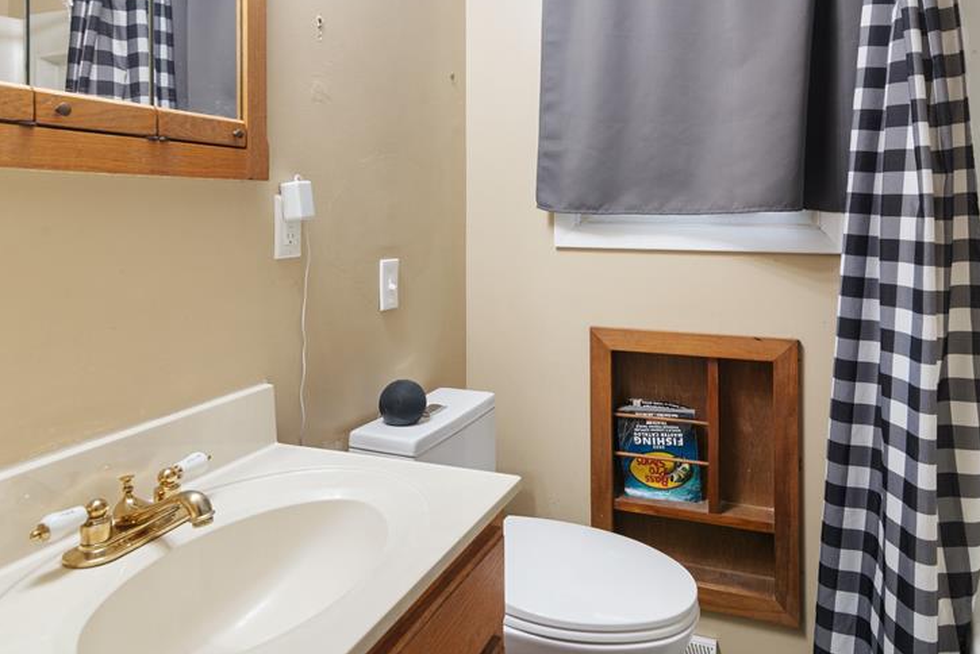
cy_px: 274
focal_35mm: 24
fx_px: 654
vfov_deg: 52.9
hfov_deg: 73.3
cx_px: 560
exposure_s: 1/13
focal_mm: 17
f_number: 9
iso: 400
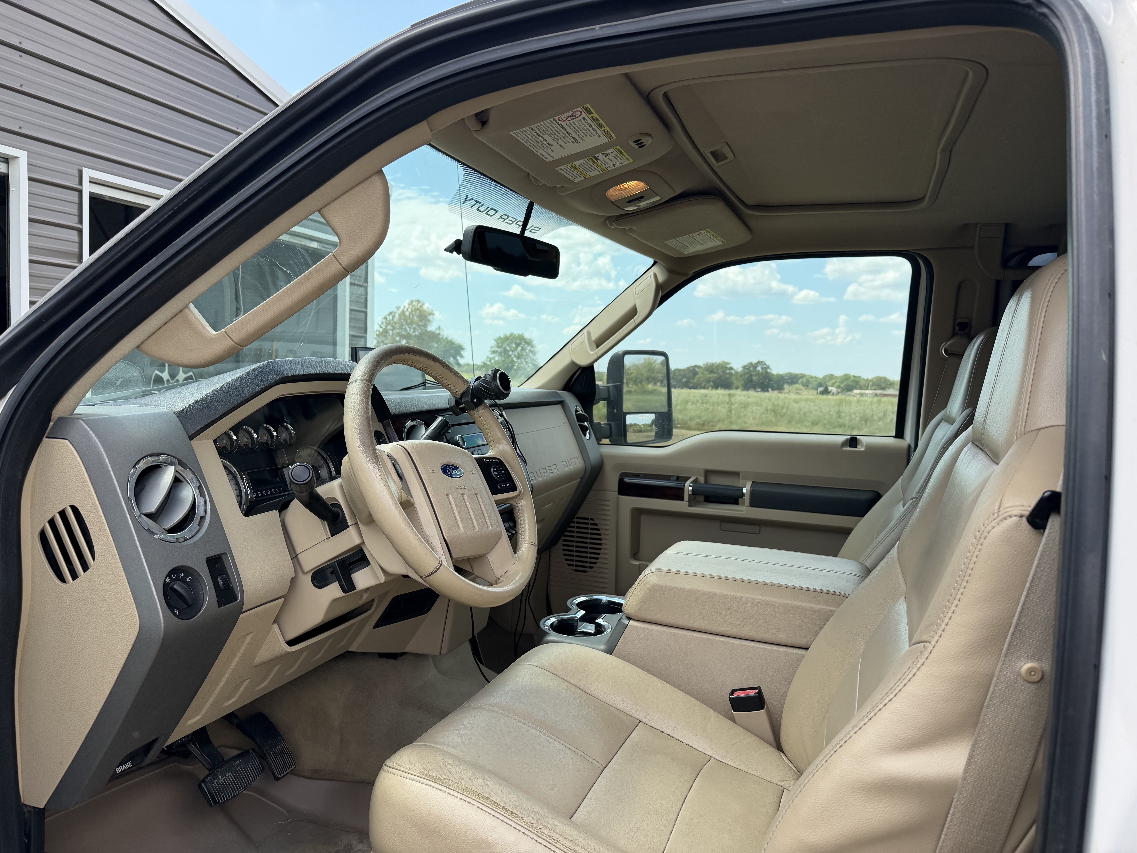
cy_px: 426
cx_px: 568
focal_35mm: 24
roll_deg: -2.4
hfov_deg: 71.6
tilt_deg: -3.8
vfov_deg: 56.8
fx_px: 788
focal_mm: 6.76
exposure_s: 1/1464
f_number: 1.78
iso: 100
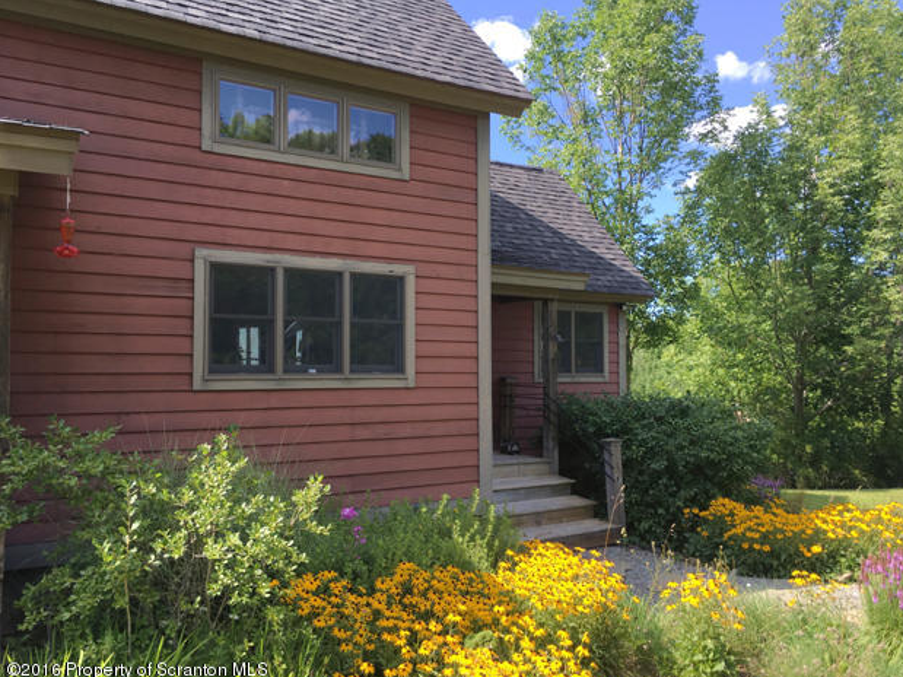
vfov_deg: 46.8
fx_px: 782
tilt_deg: +4.2
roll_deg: +0.6
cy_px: 349
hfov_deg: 60.0
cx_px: 465
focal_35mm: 30
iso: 25
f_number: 2.2
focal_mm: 4.15
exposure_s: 1/463
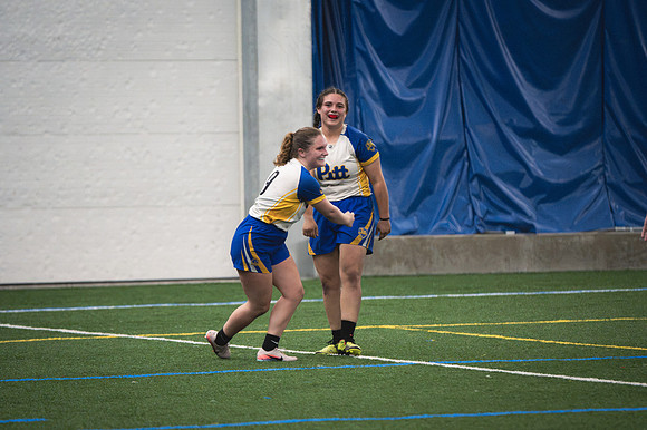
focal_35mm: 300
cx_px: 324
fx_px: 5388
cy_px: 215
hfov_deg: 6.9
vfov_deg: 4.6
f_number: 2.8
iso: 9000
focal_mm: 200
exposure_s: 1/640
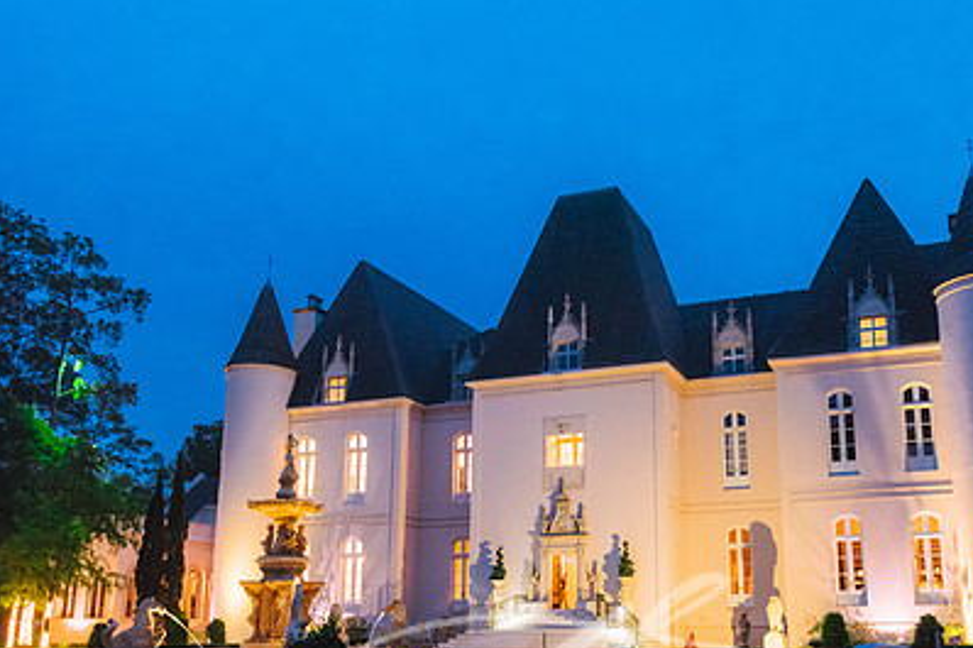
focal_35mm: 35
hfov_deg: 54.0
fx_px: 946
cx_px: 587
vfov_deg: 37.4
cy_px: 434
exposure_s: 1/15
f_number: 4.5
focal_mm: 24
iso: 3200
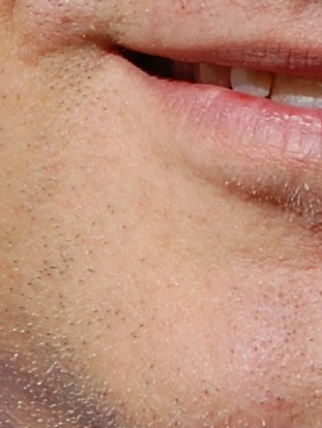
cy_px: -78
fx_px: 11021
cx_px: 343
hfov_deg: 1.7
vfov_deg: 2.2
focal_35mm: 889
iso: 200
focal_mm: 85
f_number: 7.1
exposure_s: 1/800
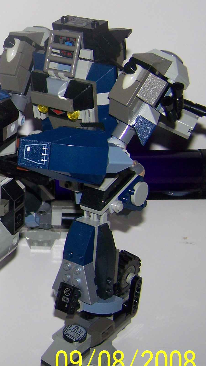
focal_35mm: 84
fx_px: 816
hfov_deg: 13.4
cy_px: 162
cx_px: -119
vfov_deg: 25.3
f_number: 2.8
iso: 80
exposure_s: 1/60
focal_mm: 6.7
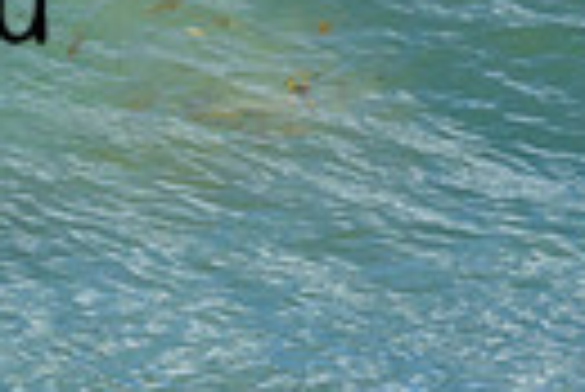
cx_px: -265
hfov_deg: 0.5
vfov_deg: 0.3
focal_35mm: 4373
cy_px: -123
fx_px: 71140
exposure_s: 1/2000
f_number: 6.3
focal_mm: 800
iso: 560
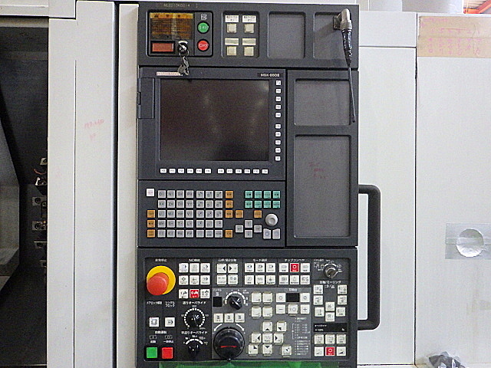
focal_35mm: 28
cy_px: 184
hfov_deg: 63.4
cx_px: 246
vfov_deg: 49.7
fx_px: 397
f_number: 3.5
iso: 500
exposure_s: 1/45
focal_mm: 5
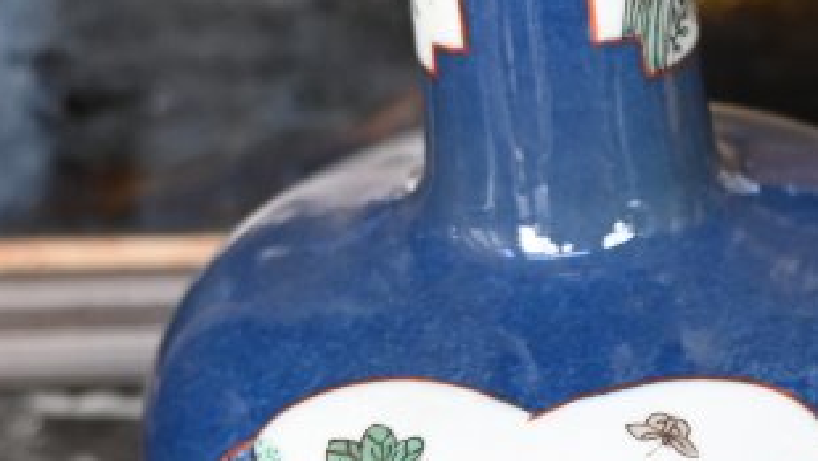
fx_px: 2387
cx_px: 982
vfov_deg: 11.0
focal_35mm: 110
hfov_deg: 18.4
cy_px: 281
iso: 640
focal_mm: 18
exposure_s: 1/125
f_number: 3.5
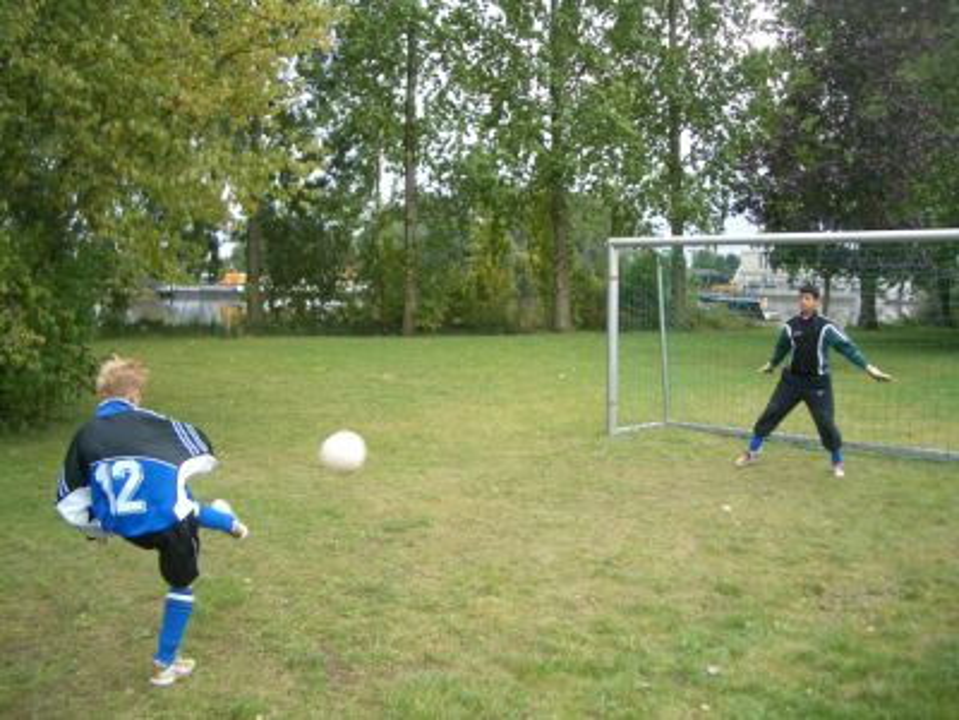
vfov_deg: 40.7
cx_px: 480
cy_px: 360
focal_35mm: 35
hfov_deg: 52.6
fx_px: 970
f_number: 2.6
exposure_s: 1/200
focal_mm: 5.8
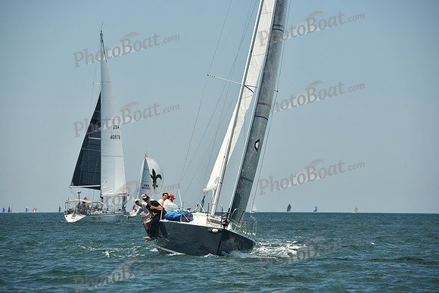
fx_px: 2378
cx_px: 220
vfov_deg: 7.0
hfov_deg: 10.5
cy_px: 146
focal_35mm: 195
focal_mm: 195
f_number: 7.1
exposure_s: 1/640
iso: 320
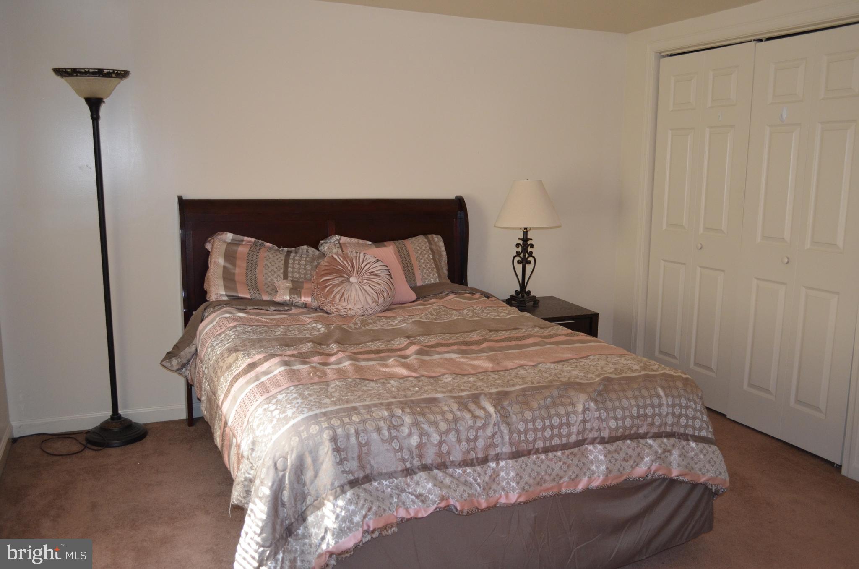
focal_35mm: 33
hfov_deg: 57.3
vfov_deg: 39.8
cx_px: 430
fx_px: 786
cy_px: 284
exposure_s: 1/60
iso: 1100
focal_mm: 22
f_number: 3.8
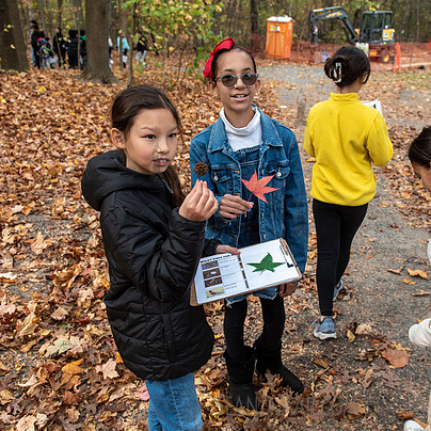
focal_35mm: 33
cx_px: 262
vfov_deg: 49.7
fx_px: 465
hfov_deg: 49.4
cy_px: 231
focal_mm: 24
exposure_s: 1/250
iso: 160
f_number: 3.5
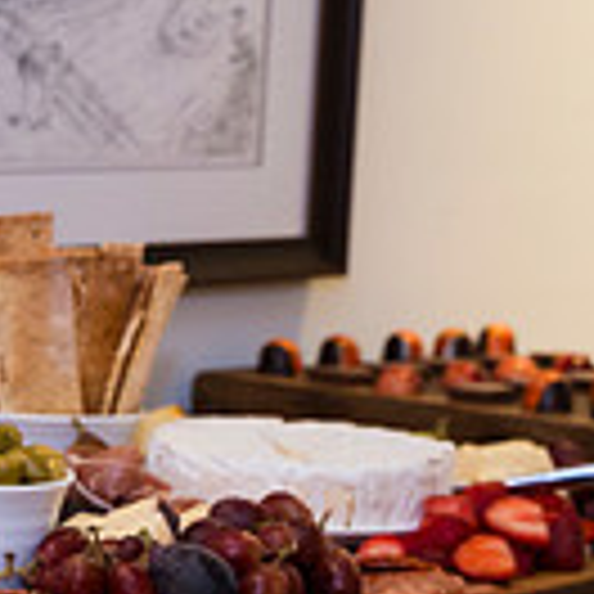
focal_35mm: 142
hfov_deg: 11.7
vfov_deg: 12.2
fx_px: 2757
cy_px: 497
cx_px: -320
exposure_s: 1/60
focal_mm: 38
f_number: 4.5
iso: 800
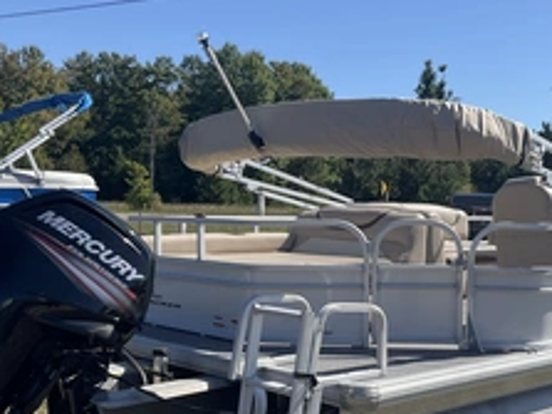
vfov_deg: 27.8
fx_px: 829
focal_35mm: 52
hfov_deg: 36.5
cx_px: 369
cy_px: 278
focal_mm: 3
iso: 25
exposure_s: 1/1577
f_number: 1.8
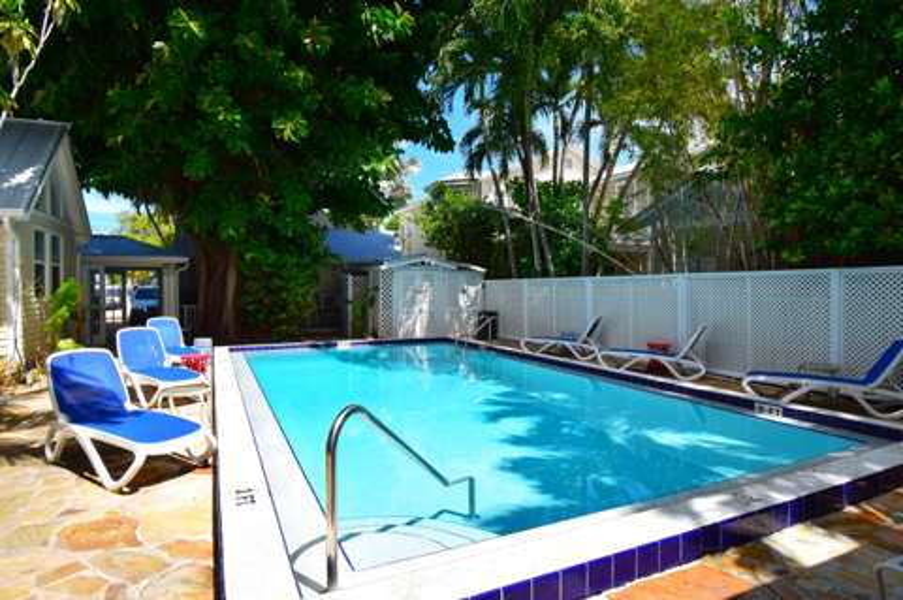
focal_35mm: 19
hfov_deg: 87.0
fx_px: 476
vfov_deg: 64.4
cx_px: 452
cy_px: 300
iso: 400
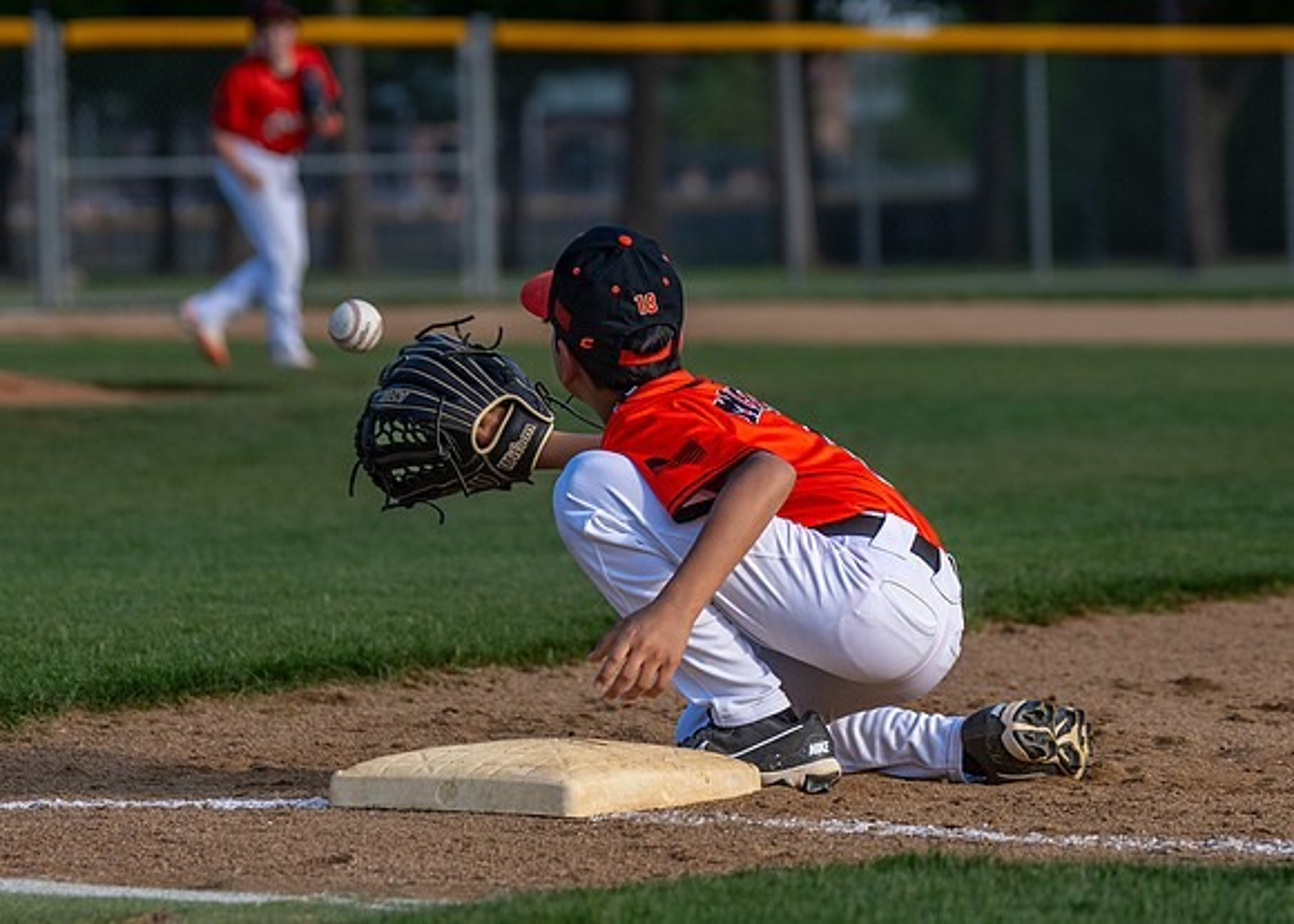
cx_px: 826
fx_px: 8201
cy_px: 367
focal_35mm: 223
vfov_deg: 6.4
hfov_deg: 9.0
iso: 160
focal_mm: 99
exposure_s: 1/2500
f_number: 2.8
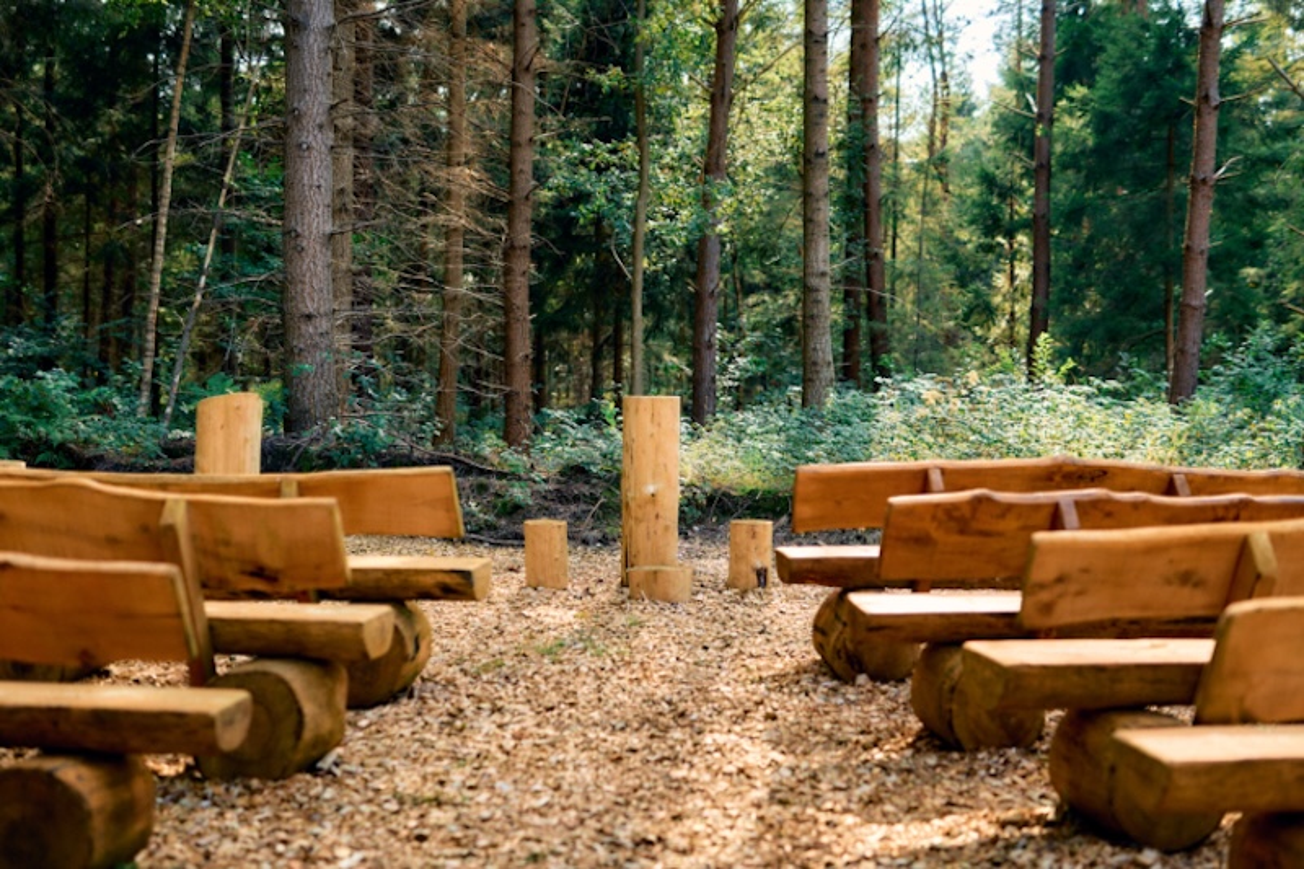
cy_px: 434
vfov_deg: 27.0
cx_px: 652
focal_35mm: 50
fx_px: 1811
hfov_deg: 39.6
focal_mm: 50
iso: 100
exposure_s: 1/400
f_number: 2
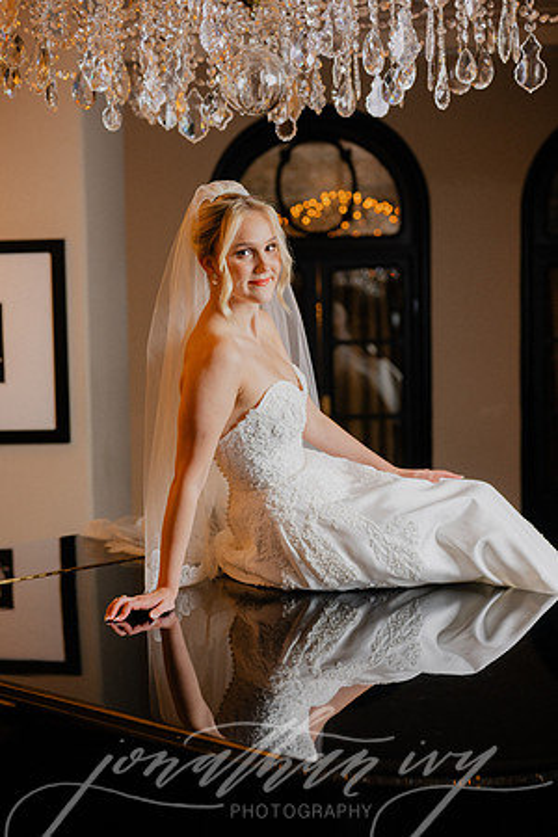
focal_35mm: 50
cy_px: 418
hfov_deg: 27.0
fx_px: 1162
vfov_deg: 39.6
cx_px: 279
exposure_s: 1/200
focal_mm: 50
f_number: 2.8
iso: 400
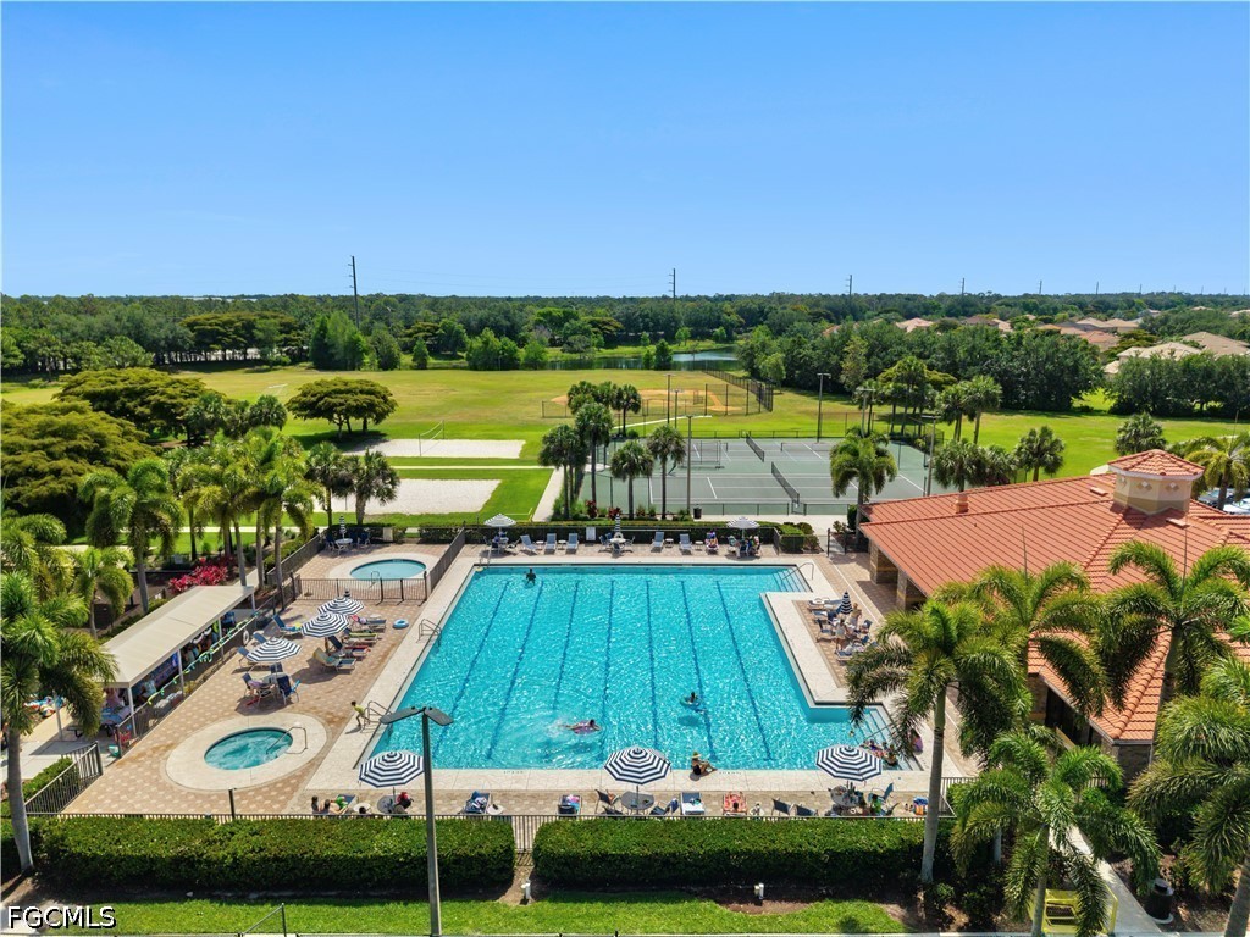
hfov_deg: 71.6
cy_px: 468
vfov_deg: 56.8
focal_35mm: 24
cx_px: 625
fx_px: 867
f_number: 1.8
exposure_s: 1/500
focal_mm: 8.67
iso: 100
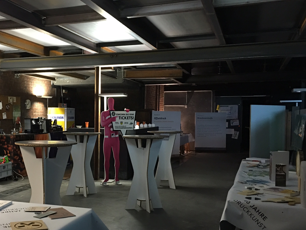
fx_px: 380
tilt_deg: -3.8
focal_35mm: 43
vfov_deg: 33.5
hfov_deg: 42.8
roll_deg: -0.6
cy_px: 135
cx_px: 86
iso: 100
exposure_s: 1/17
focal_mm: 4.15
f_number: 2.2
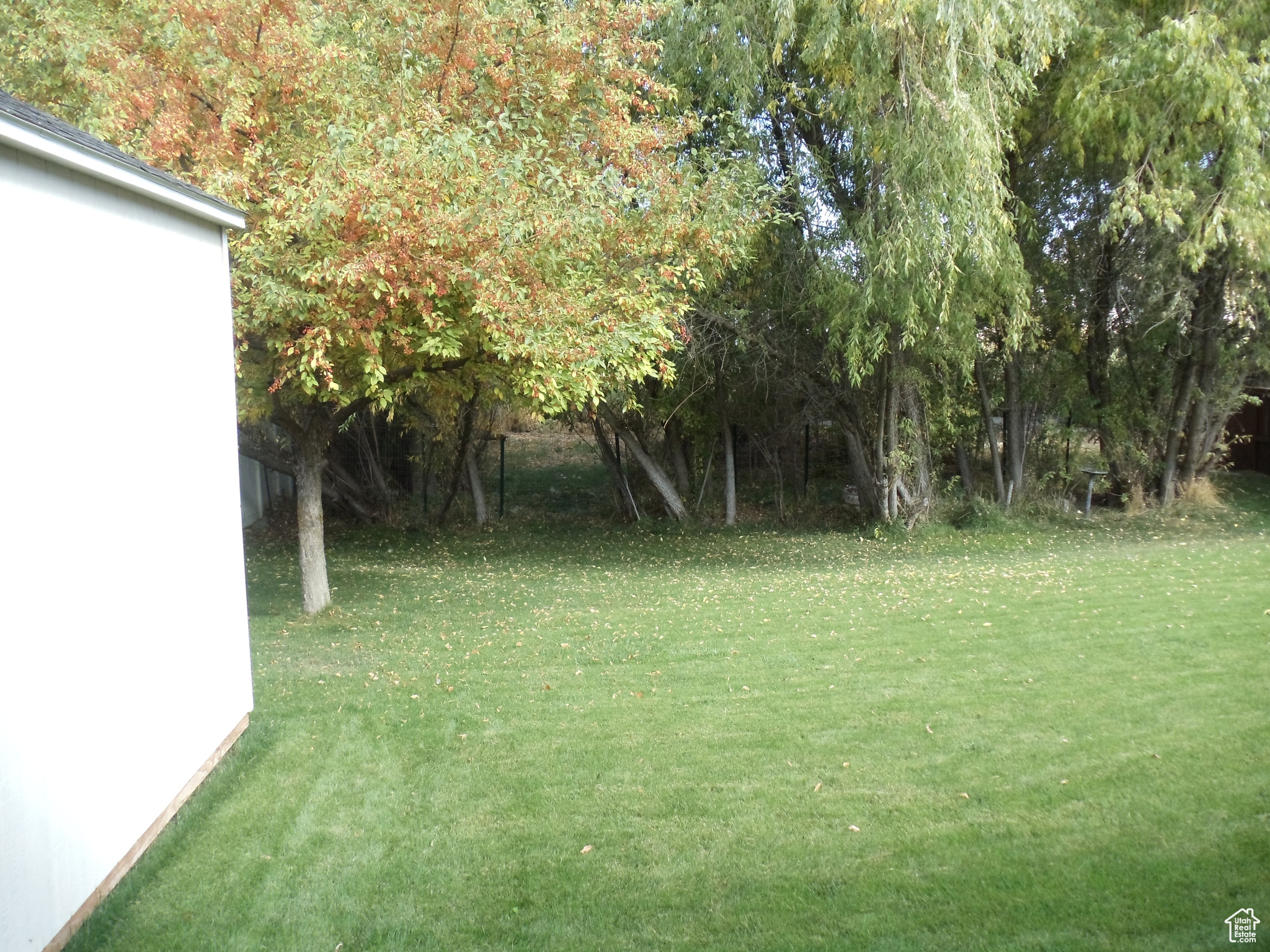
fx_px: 1614
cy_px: 476
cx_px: 635
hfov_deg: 42.9
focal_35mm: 44
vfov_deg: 32.9
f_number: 3.5
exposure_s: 1/250
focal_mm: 6
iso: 200
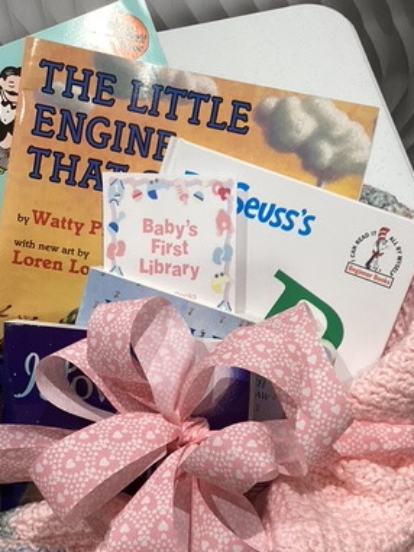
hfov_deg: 28.0
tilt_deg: -62.0
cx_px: 211
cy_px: 321
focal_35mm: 52
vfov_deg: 36.8
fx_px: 830
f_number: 2.4
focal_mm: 3.3
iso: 80
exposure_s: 1/60
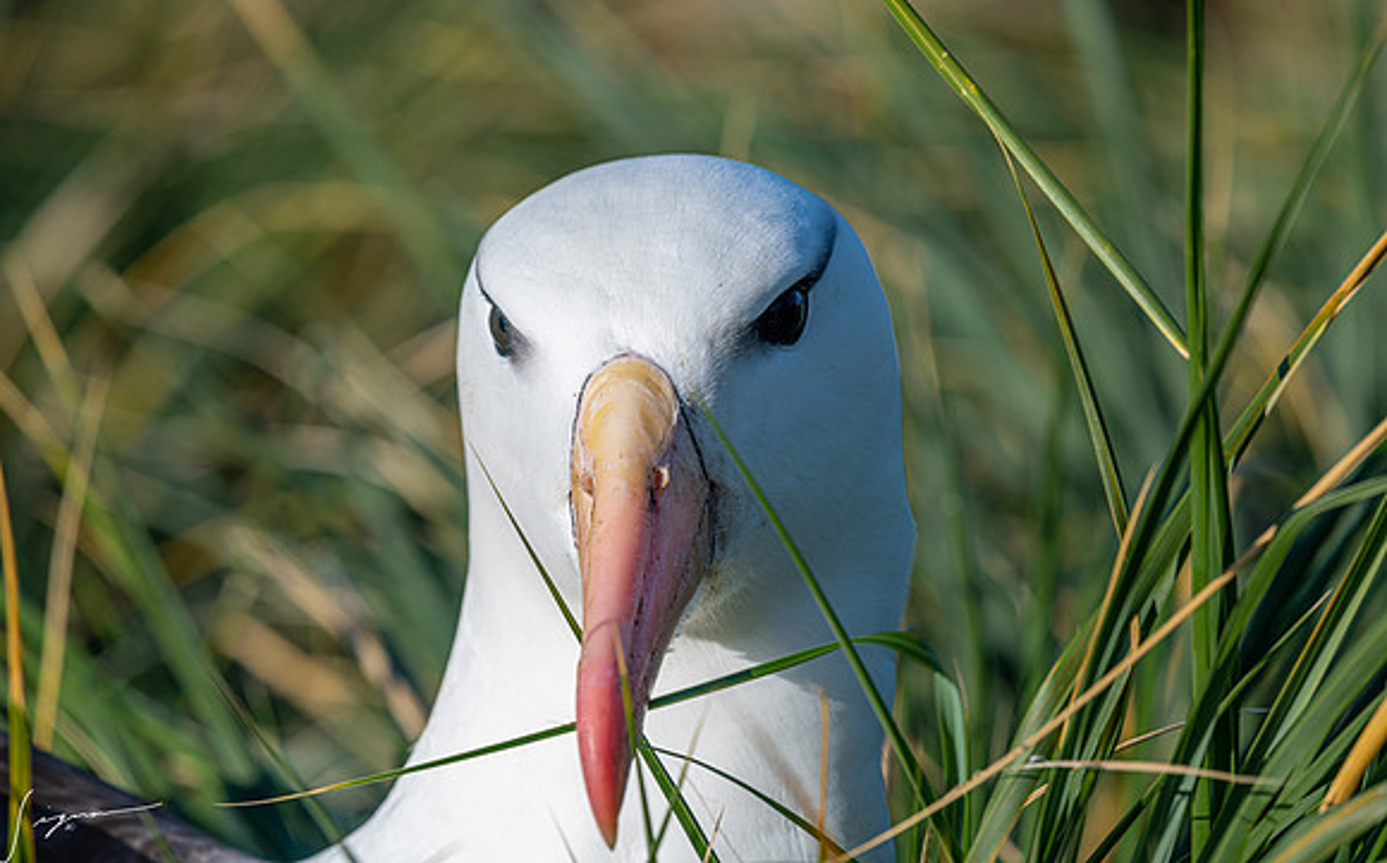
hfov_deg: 6.9
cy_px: 401
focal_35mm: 306
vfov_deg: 4.3
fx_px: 11553
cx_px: 694
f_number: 8
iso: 80
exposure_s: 1/640
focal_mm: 300
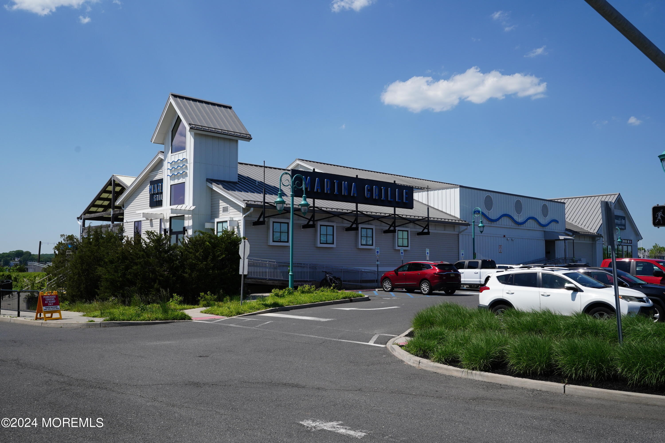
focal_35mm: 31
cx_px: 332
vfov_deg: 42.3
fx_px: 573
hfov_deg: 60.3
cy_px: 222
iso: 500
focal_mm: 31
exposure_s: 1/1600
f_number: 8
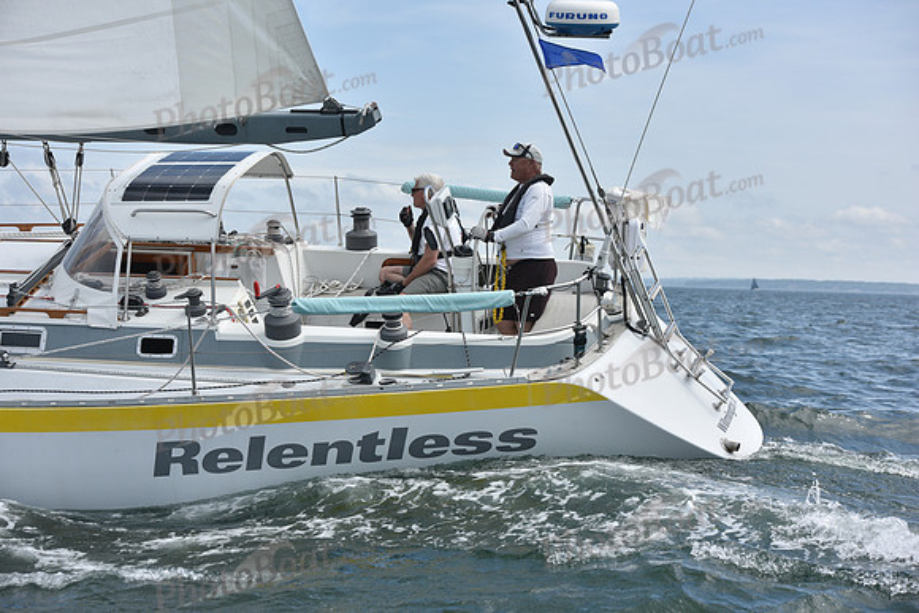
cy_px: 306
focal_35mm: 70
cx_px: 460
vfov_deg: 19.5
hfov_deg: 28.8
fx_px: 1787
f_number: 6.3
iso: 200
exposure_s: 1/1250
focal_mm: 70
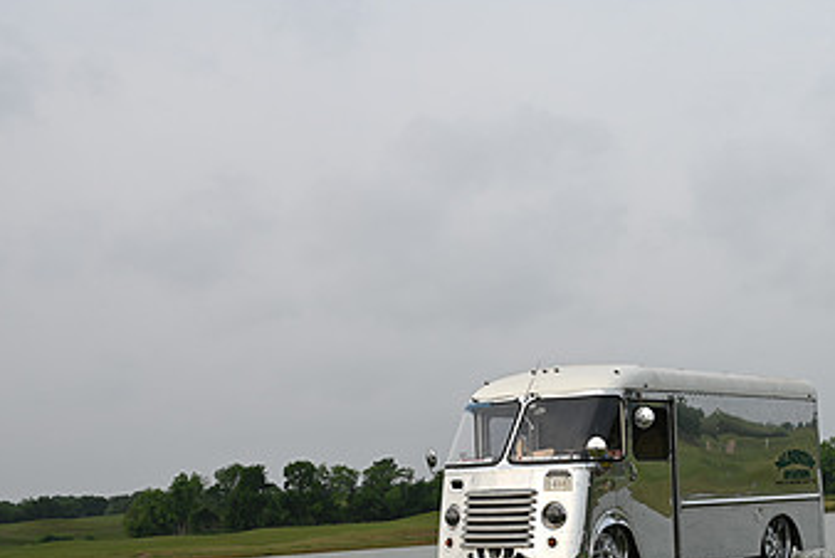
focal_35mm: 60
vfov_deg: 22.3
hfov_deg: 32.7
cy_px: 451
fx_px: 1393
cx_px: 632
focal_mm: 35
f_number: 5.6
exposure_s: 1/400
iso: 110
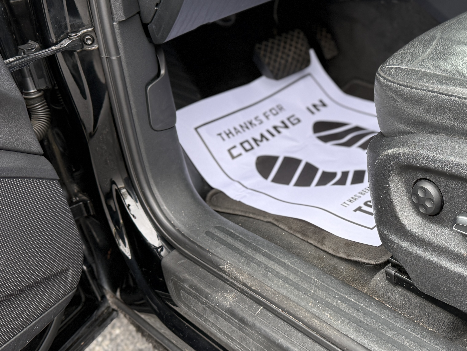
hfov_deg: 41.3
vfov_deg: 32.2
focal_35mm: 45
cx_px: 325
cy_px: 176
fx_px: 607
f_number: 1.78
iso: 100
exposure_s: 1/342
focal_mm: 6.76
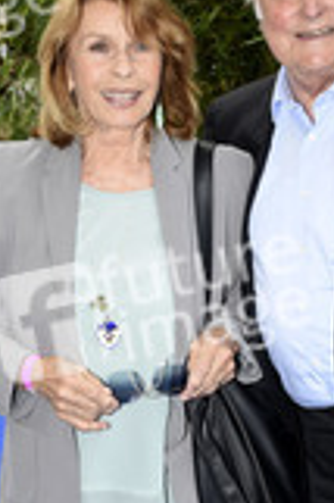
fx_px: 1353
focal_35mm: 97
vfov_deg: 20.6
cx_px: 240
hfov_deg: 14.0
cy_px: 466
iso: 100
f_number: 3.8
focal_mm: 26
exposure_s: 1/160
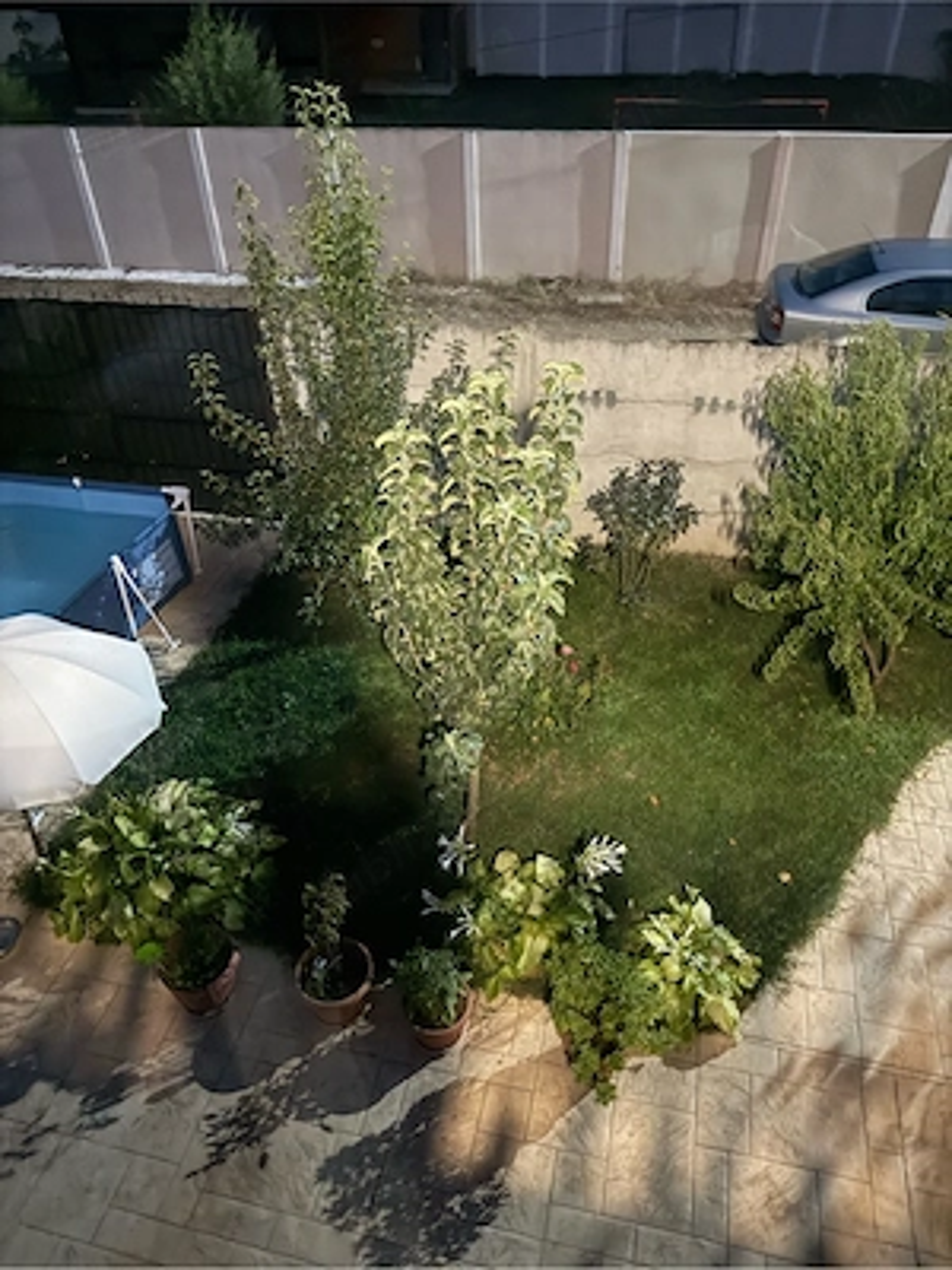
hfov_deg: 56.8
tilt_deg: -38.3
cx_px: 476
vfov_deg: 71.6
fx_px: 880
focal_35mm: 24
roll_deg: +2.1
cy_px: 635
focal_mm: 6.76
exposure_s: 1/15
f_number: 1.78
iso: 1600
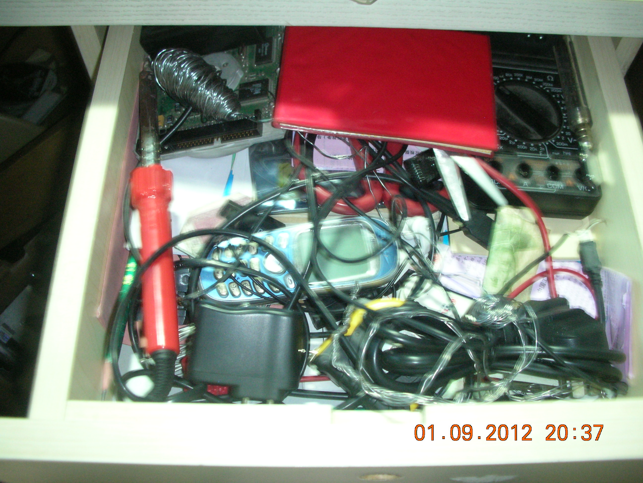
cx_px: 322
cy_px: 242
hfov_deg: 52.6
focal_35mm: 35
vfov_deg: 40.7
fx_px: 650
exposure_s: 1
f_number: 3
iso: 200
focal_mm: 5.8
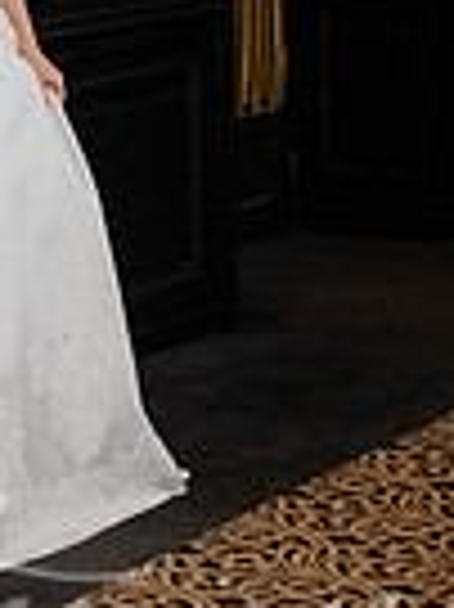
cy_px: -203
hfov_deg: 9.1
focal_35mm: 160
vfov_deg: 12.0
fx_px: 2802
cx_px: -126
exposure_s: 1/80
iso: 200
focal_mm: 50
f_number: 2
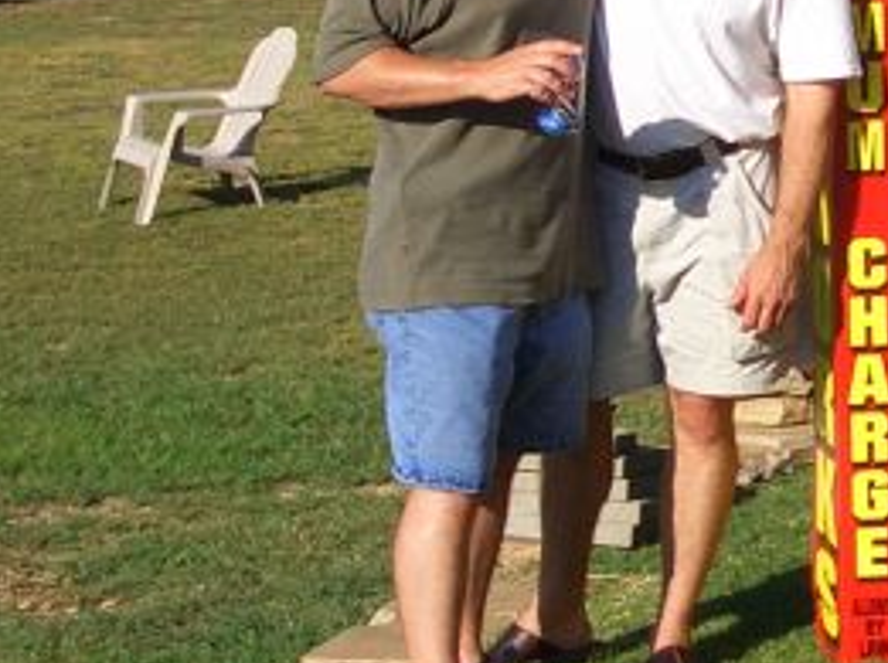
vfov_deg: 11.2
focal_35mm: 132
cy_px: 95
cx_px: 1221
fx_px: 3382
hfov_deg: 14.2
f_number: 8.6
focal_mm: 5.7
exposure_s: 1/160
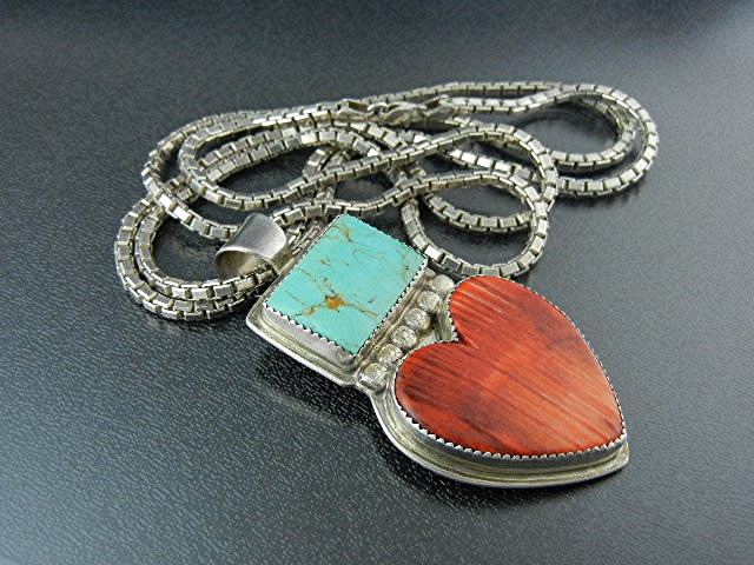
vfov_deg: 32.2
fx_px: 980
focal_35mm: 45
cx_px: 377
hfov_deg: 42.1
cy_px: 282
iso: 400
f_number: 3.8
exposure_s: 1/22
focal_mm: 8.1
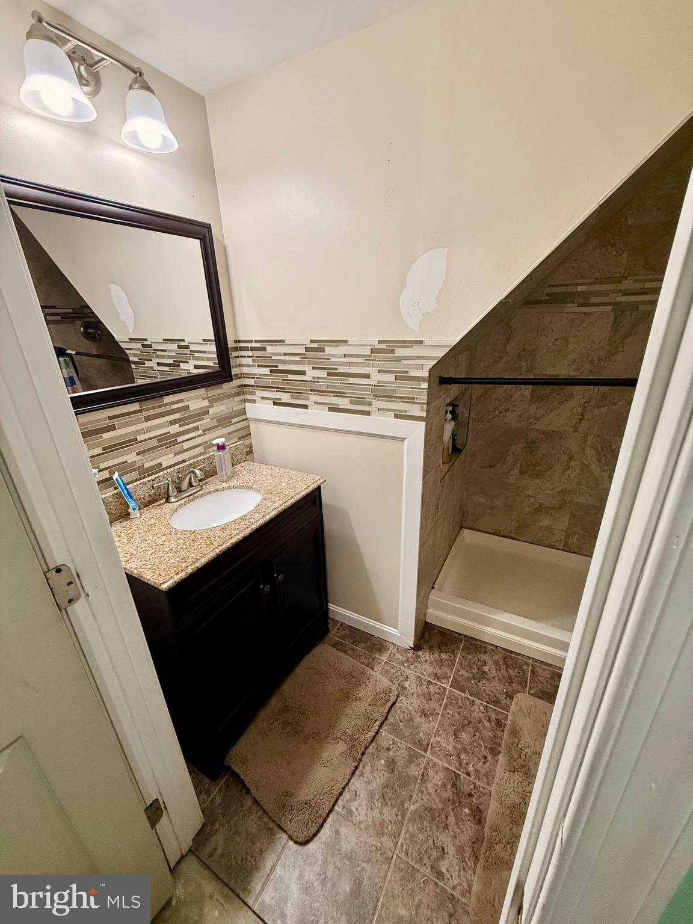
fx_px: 374
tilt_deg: -20.6
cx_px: 346
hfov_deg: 85.7
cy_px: 462
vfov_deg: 102.1
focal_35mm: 14
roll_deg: +2.3
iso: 200
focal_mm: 2.22
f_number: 2.2
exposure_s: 1/120
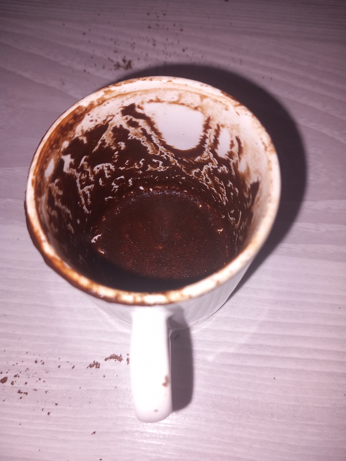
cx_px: 173
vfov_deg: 65.3
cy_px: 230
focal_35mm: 27
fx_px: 360
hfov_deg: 51.4
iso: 32
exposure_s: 1/100
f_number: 1.8
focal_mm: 4
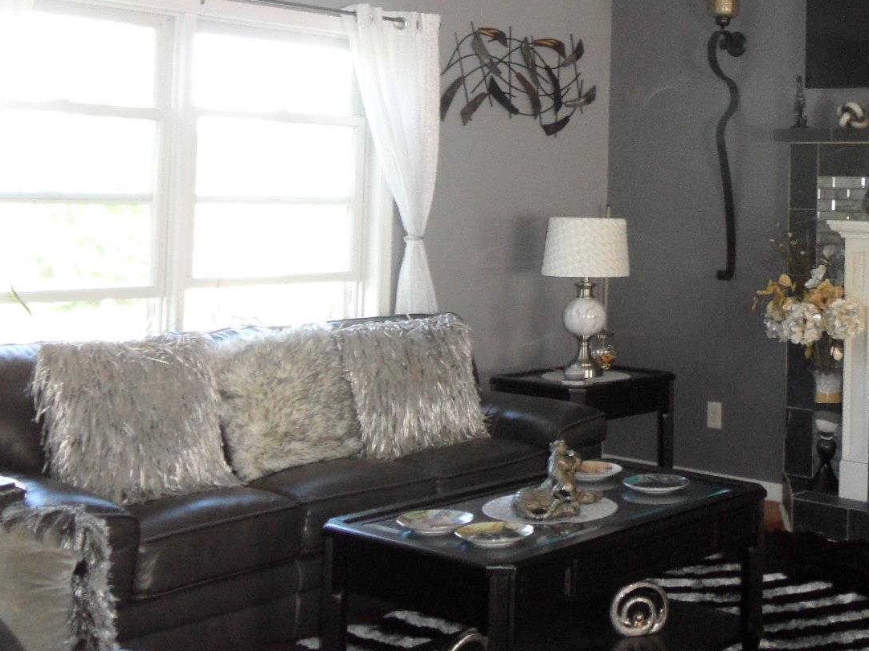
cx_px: 731
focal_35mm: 53
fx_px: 1330
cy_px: 150
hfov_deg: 34.7
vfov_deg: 27.1
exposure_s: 1/30
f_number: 3.4
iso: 240
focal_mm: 4.6
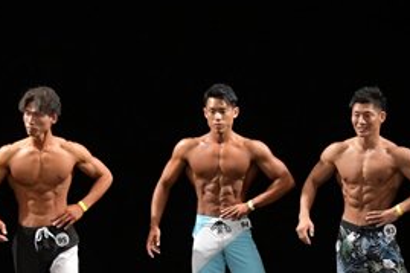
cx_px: 312
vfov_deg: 3.5
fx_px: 4518
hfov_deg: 5.2
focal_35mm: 397
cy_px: 229
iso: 3200
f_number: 5.6
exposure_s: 1/400
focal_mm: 92
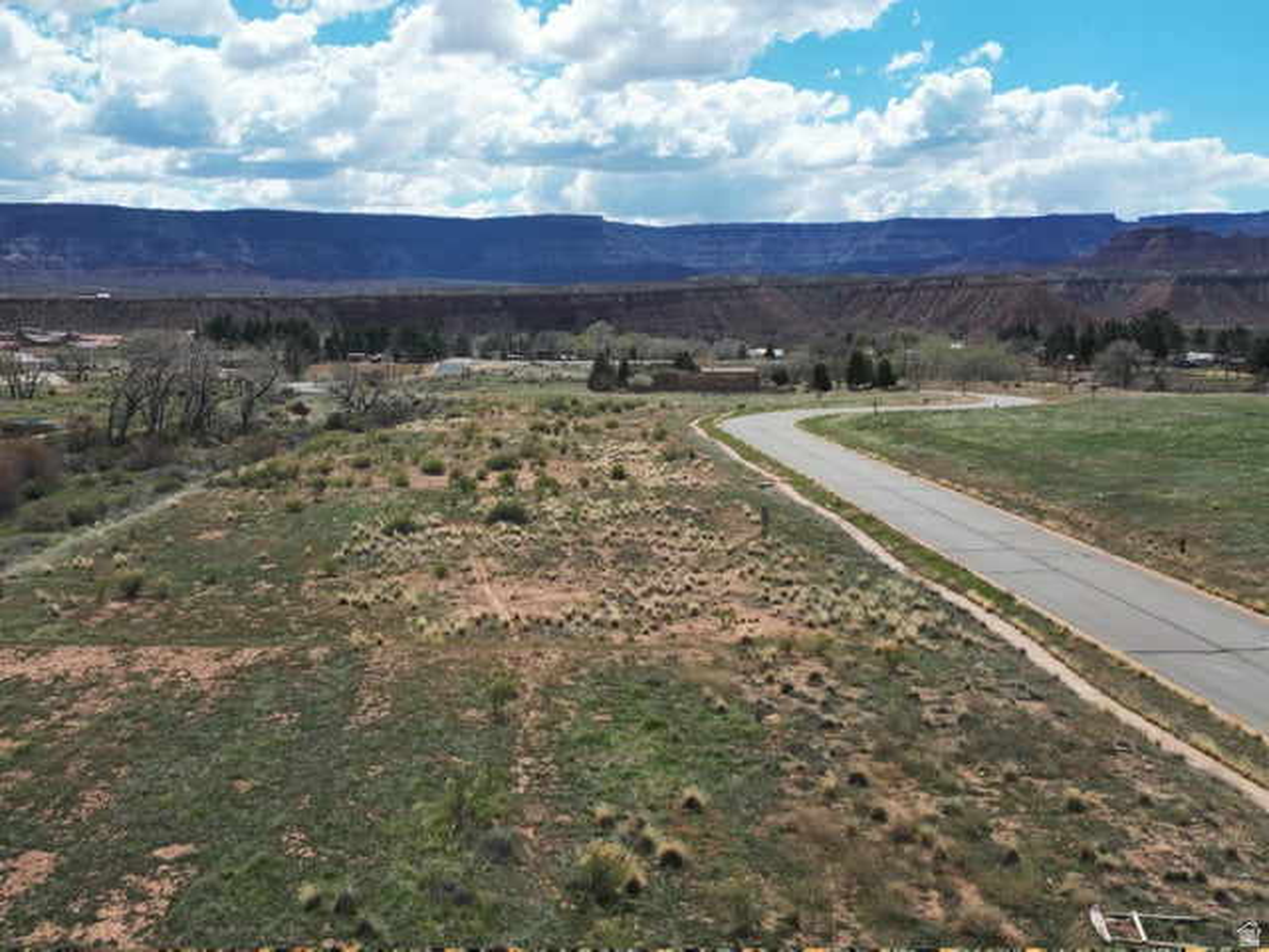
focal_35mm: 24
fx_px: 880
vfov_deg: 56.8
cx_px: 634
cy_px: 476
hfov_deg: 71.6
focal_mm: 6.72
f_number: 1.7
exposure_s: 1/1250
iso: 140
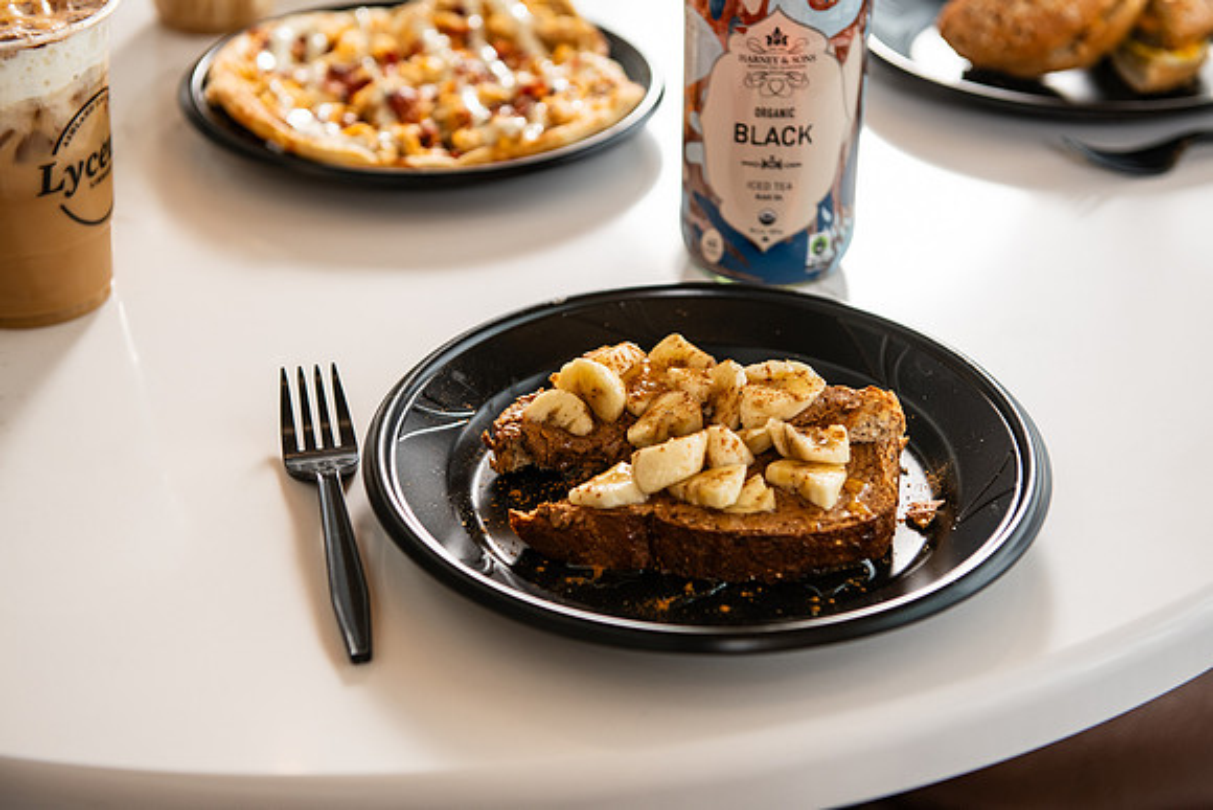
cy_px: 405
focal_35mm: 60
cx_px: 606
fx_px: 2022
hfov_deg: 33.4
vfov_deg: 22.6
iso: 500
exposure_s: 1/200
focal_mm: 60
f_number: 4
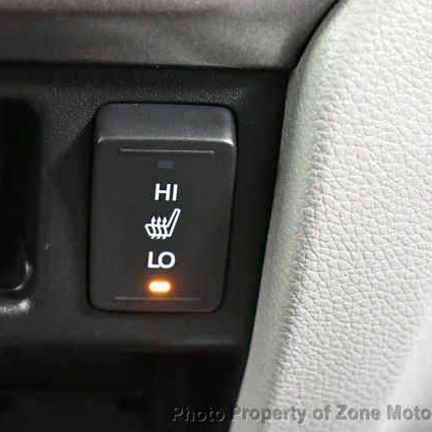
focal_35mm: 82
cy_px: 215
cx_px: 159
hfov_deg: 21.1
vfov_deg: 21.1
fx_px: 1158
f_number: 4.5
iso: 12800
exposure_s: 1/50
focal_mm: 32
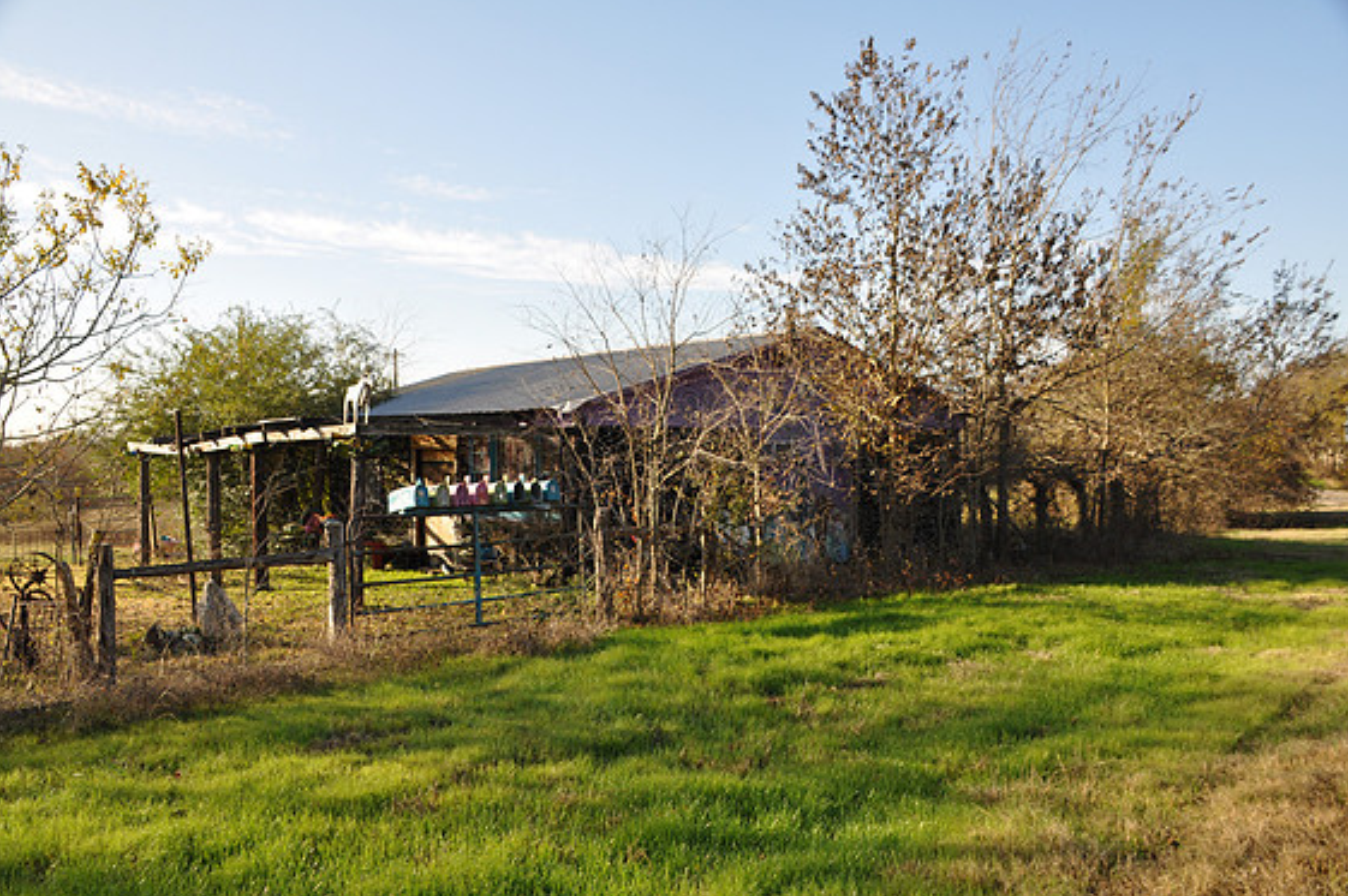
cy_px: 453
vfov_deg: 42.3
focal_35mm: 31
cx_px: 673
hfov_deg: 60.3
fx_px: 1160
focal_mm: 20
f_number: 6.3
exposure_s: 1/160
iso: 200
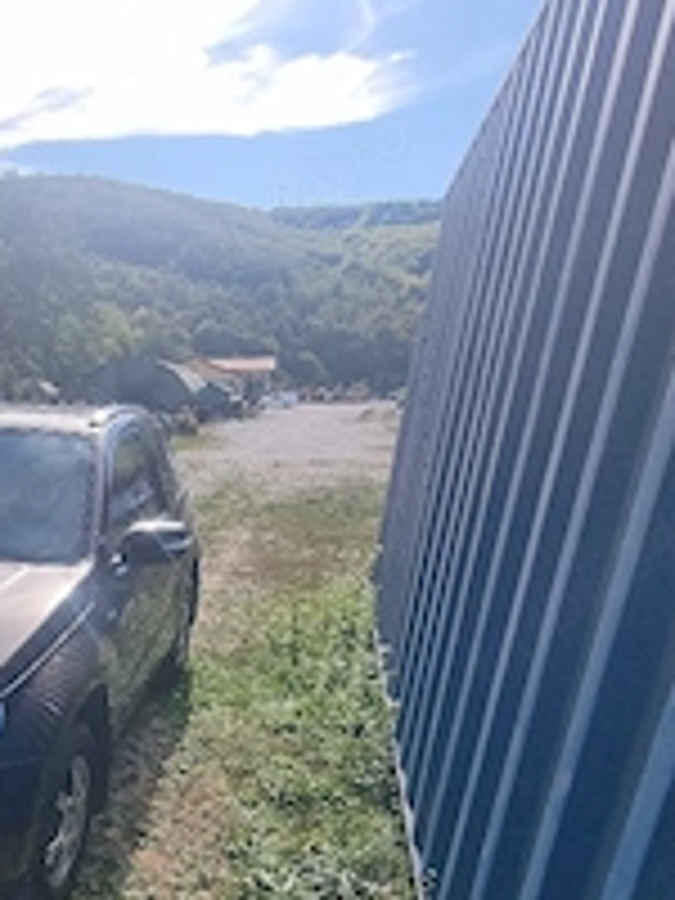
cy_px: 630
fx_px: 676
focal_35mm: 26
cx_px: 4
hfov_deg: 45.1
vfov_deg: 64.8
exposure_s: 1/1667
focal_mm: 2.2
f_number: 2.2
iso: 50
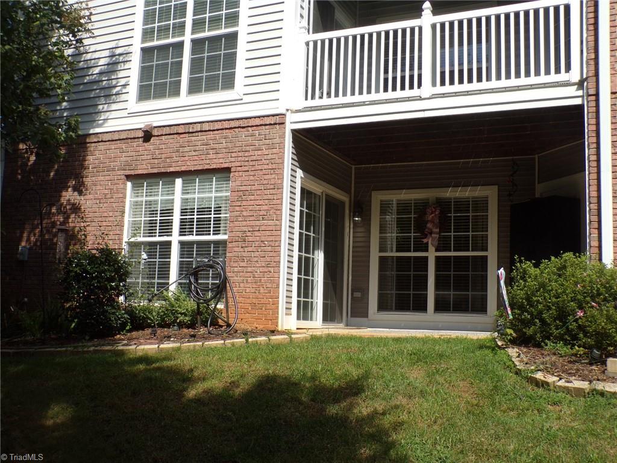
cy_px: 232
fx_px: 659
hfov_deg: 50.1
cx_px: 308
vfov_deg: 38.7
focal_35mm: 37
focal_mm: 6.6
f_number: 4.7
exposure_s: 1/640
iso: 80
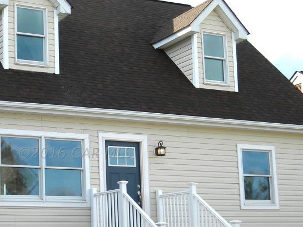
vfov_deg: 19.1
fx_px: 674
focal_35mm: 77
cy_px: 153
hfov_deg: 25.0
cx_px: 75
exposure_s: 1/376
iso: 80
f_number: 3.8
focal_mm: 7.3
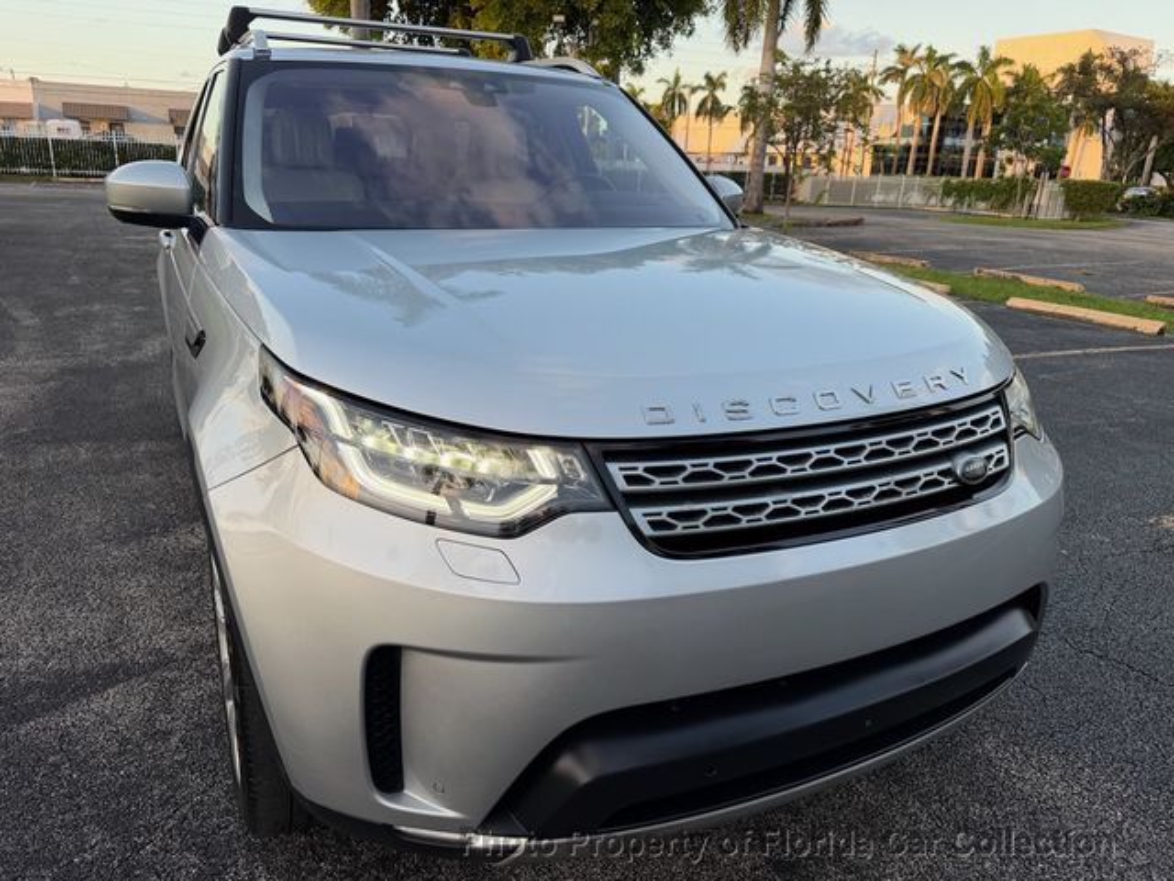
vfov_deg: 56.8
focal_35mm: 24
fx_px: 814
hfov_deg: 71.6
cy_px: 440
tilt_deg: -17.6
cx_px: 587
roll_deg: -3.2
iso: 80
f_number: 1.78
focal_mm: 6.76
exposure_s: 1/314
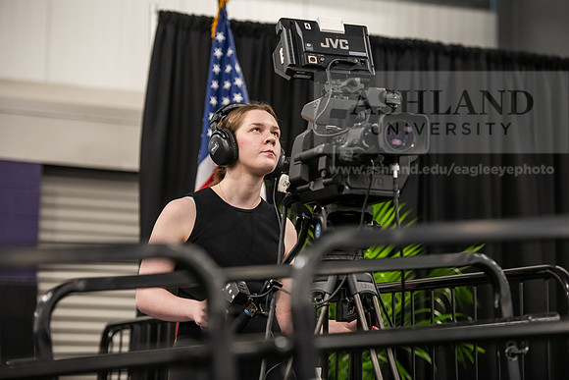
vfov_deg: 12.5
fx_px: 1739
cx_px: 284
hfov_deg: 18.6
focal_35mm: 110
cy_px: 190
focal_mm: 110
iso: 4000
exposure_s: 1/200
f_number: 3.2
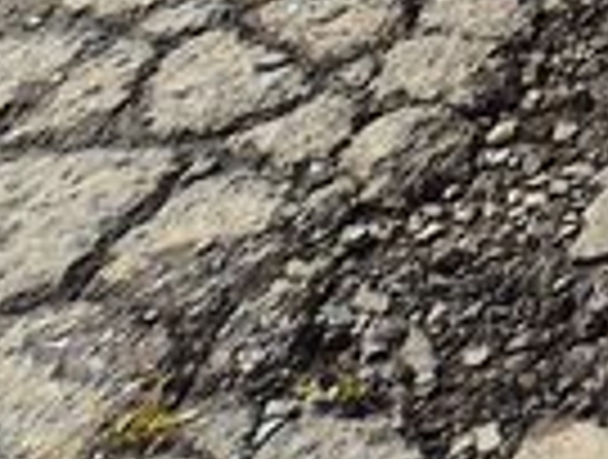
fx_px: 3064
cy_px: -1210
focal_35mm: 174
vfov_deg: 7.0
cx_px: 2103
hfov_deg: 8.5
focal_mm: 5.4
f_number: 1.8
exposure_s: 1/1916
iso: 25
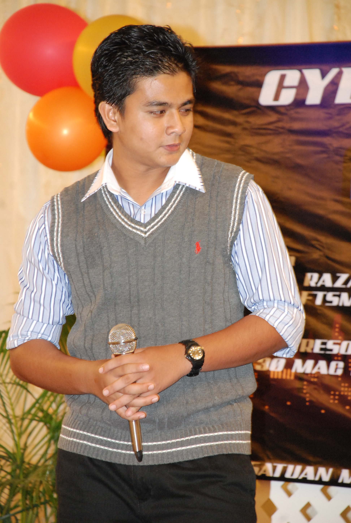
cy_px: 262
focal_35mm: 180
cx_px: 176
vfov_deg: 11.4
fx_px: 2620
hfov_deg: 7.7
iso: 1600
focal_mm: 120
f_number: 5.6
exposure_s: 1/30
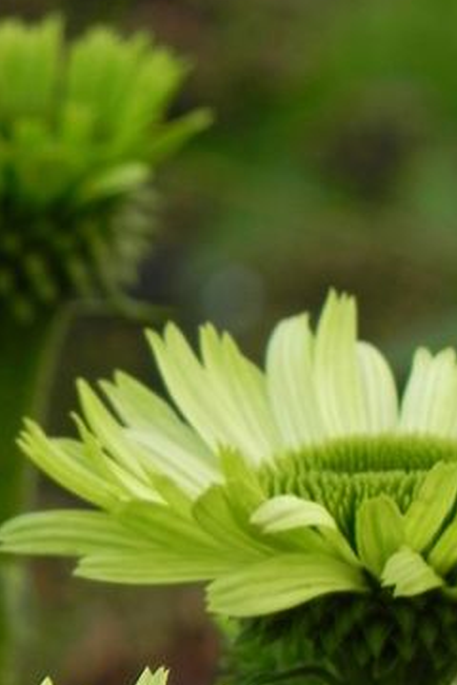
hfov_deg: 0.9
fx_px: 29817
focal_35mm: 1566
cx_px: 312
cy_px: 548
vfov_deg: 1.3
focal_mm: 120
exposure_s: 1/40
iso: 160
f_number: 5
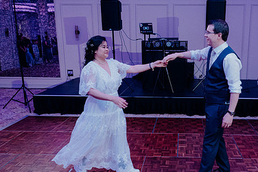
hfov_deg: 50.9
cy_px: 96
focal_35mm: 37
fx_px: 265
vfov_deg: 35.9
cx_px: 174
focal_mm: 24
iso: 3200
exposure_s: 1/160
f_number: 3.5
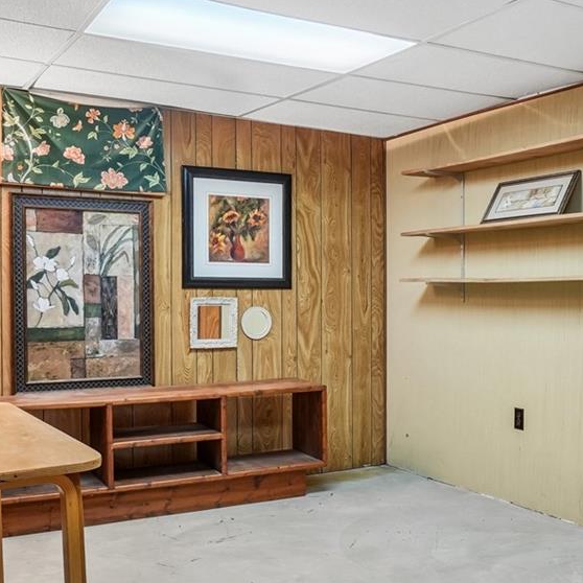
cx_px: 360
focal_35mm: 40
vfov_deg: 41.6
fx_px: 766
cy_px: 330
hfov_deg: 41.4
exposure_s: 1/15
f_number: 8
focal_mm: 11
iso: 400
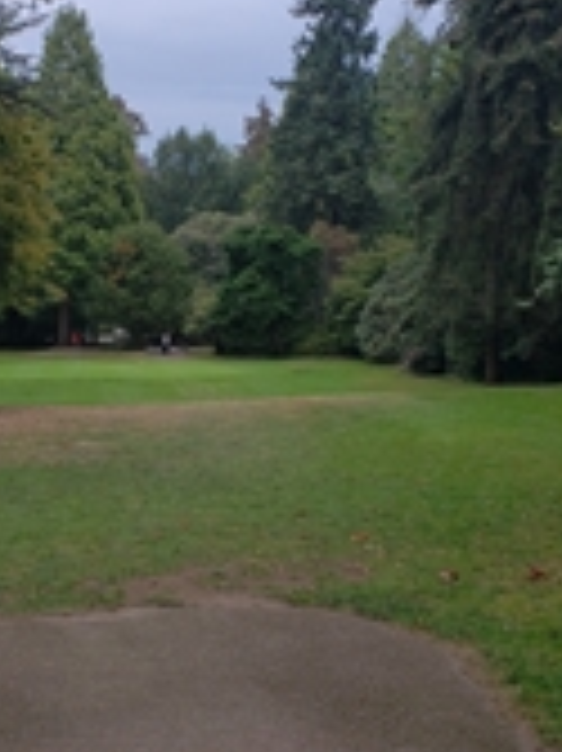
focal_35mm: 56
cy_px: 351
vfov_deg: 34.4
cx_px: 139
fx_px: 1214
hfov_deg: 25.7
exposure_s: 1/120
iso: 50
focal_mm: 4.3
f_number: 2.4
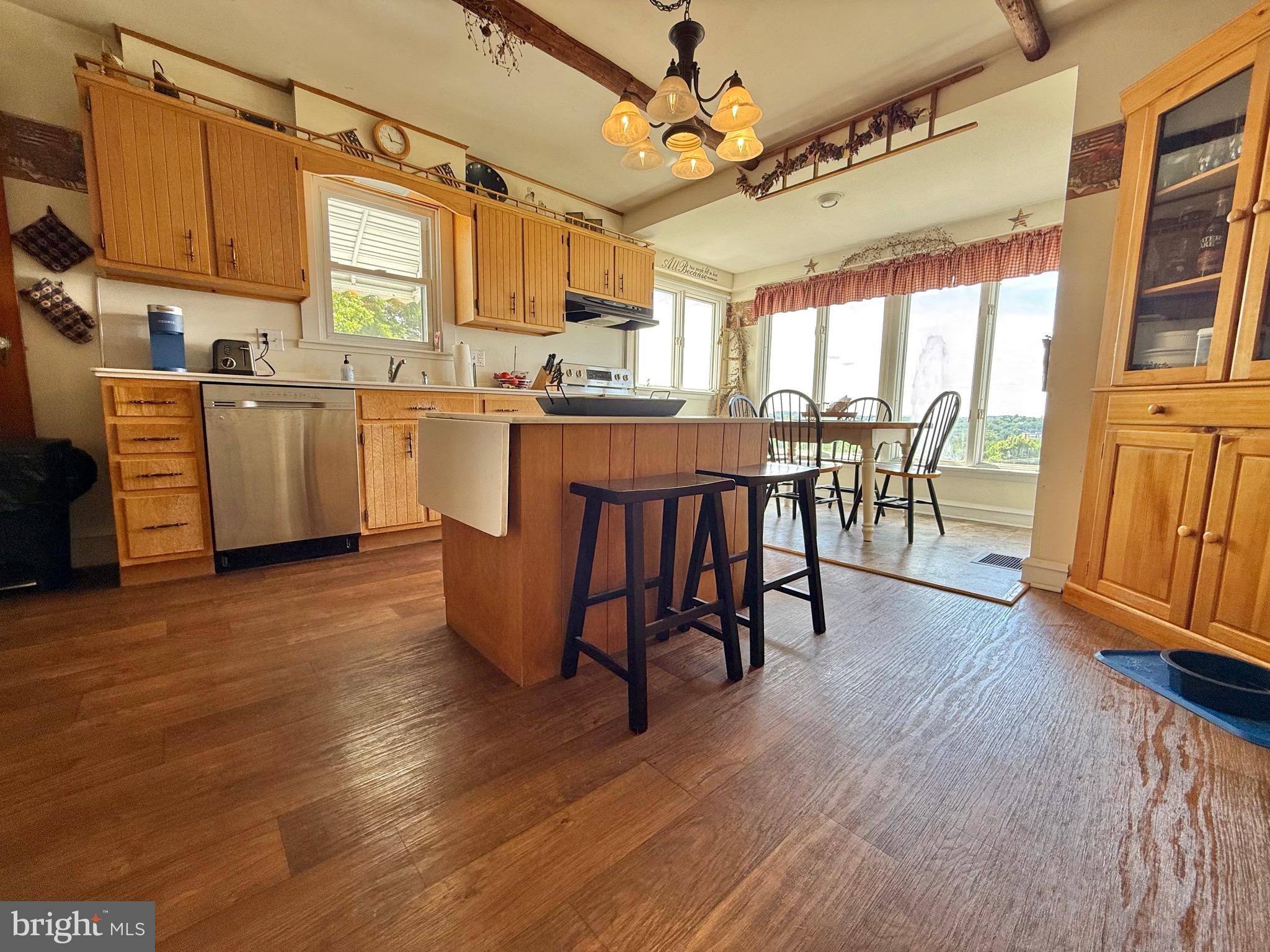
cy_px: 476
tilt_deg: -6.7
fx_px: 514
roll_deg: -0.6
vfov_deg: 85.7
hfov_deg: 102.1
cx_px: 635
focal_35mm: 14
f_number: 2.2
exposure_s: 1/120
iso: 64
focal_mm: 2.22
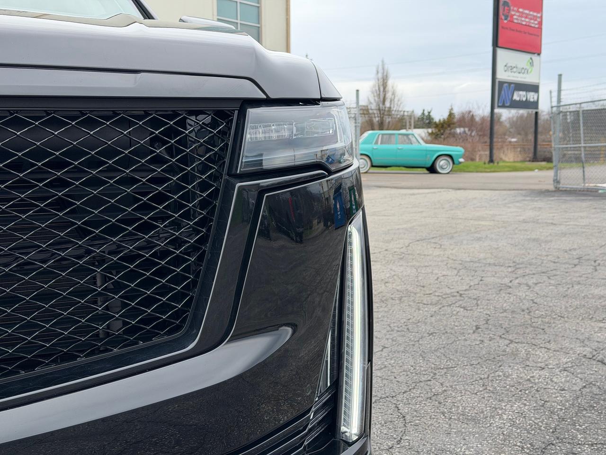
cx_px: 303
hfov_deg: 39.7
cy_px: 228
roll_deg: +0.3
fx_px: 840
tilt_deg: -5.6
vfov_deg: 30.3
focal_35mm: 48
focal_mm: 6.76
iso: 80
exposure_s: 1/1456
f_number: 1.78
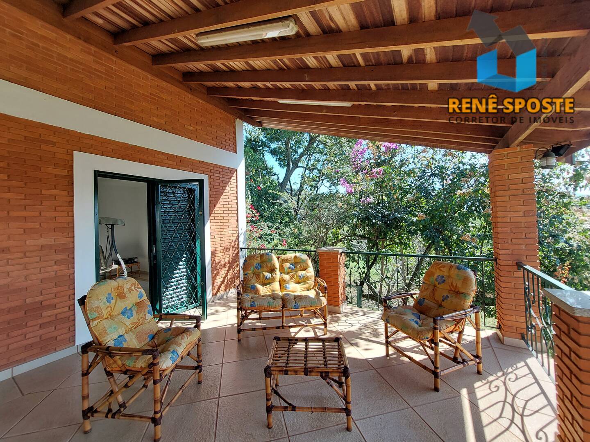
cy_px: 221
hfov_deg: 106.2
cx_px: 295
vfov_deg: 89.9
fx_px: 222
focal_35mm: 13
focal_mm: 1.74
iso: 40
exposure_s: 1/192
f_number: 2.2
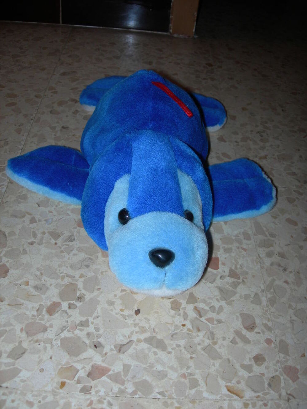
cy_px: 204
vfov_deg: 49.0
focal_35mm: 38
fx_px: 449
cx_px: 154
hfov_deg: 37.7
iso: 50
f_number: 2.8
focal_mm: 7.8
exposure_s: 1/60.1
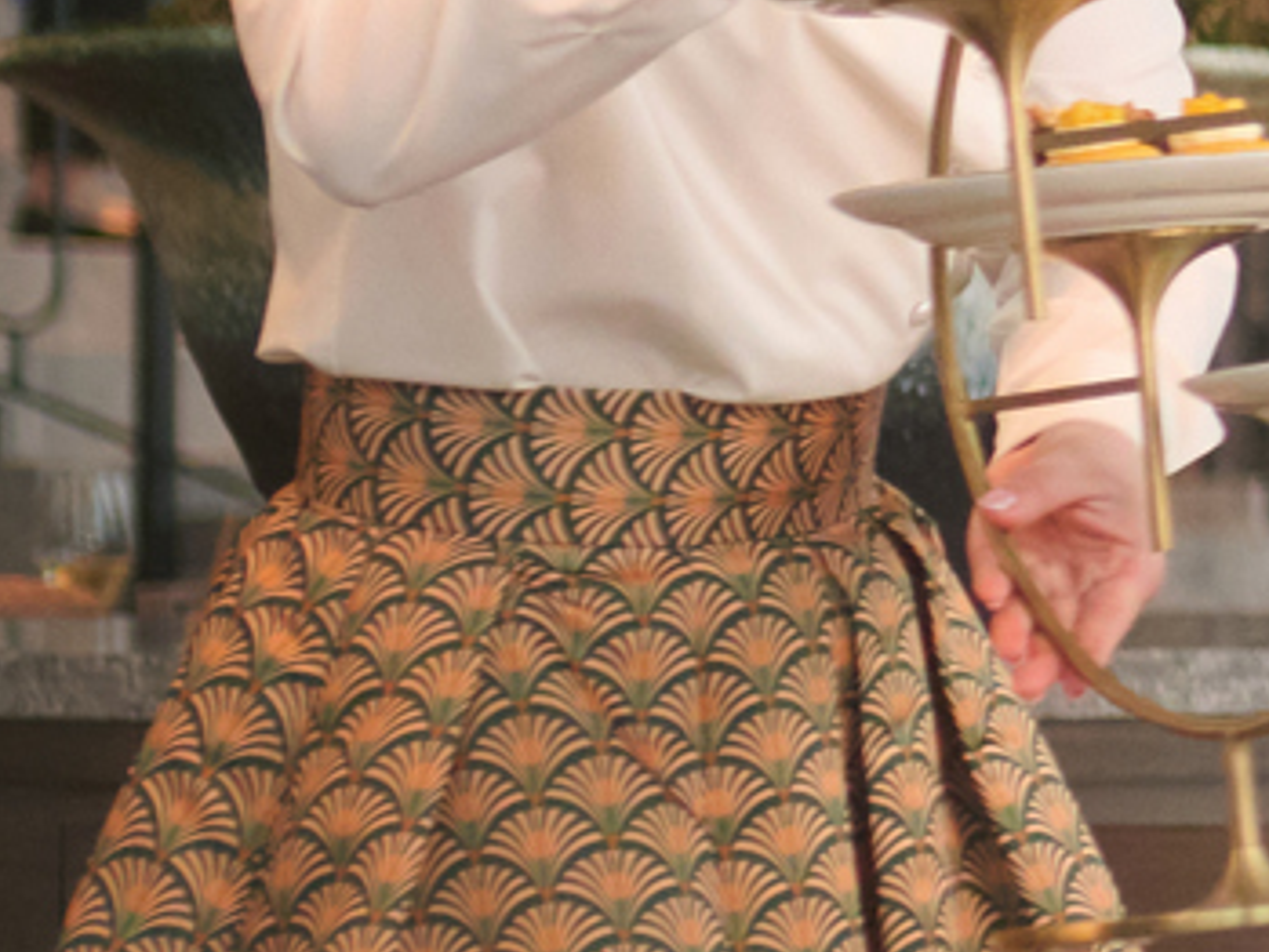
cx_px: 4112
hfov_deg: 6.5
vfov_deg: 5.5
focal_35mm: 270
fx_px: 9901
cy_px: 398
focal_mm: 35
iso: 1000
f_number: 2
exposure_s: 1/800
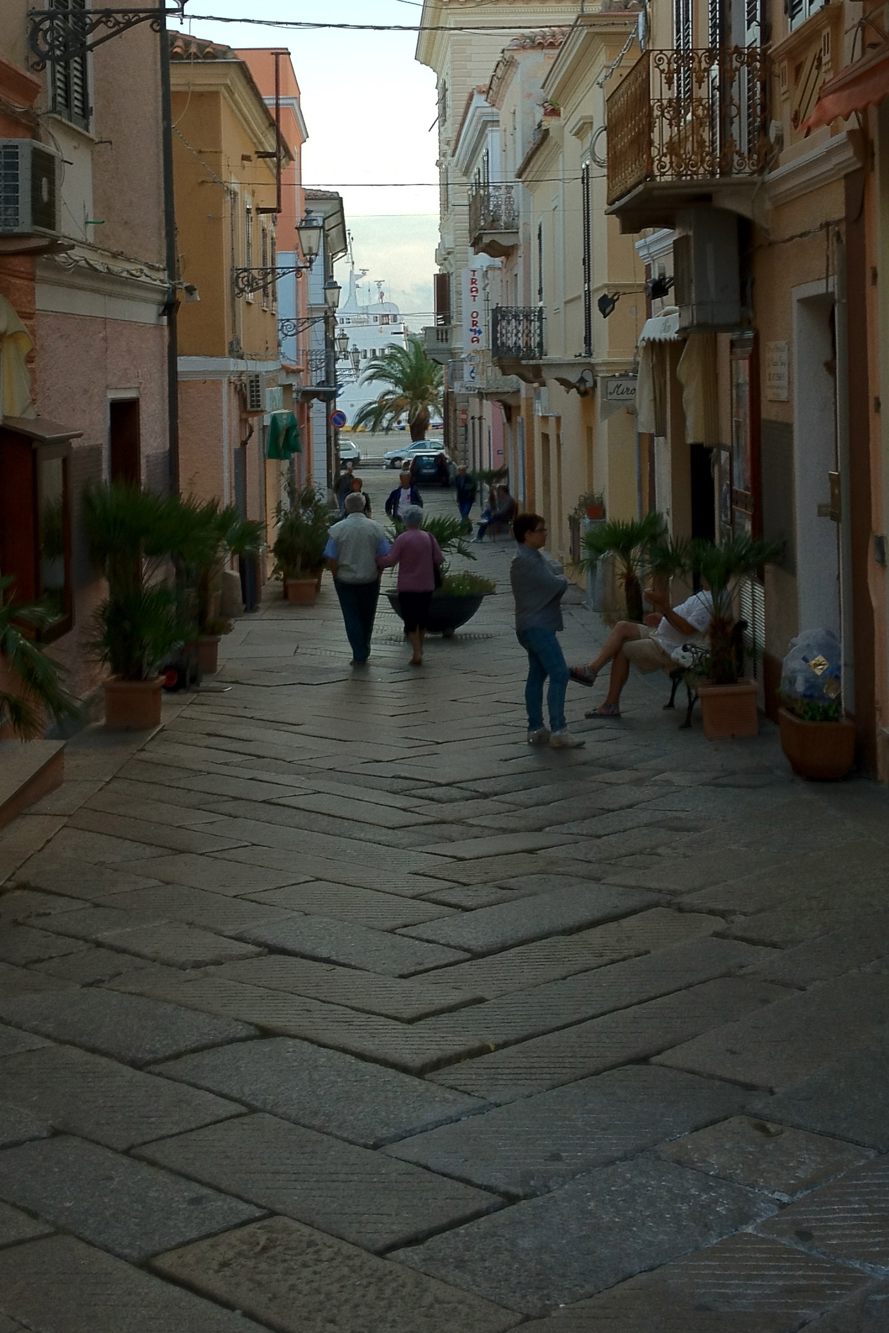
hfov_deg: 24.6
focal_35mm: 55
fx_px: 2037
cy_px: 401
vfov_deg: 35.7
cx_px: 410
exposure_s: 1/60
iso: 80
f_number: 2.4
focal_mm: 4.28
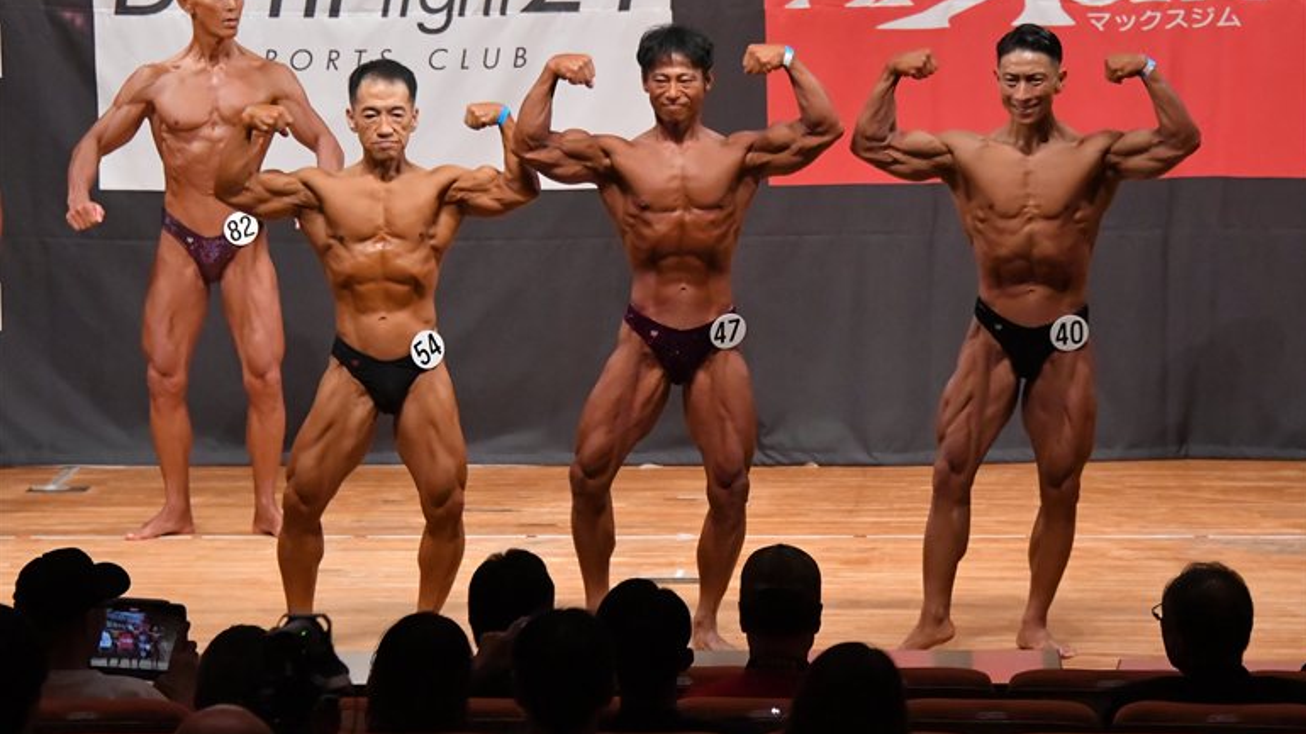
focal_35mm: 213
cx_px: 656
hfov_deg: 10.1
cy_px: 320
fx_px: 7376
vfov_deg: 5.7
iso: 9000
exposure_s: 1/400
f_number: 5.6
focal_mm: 135
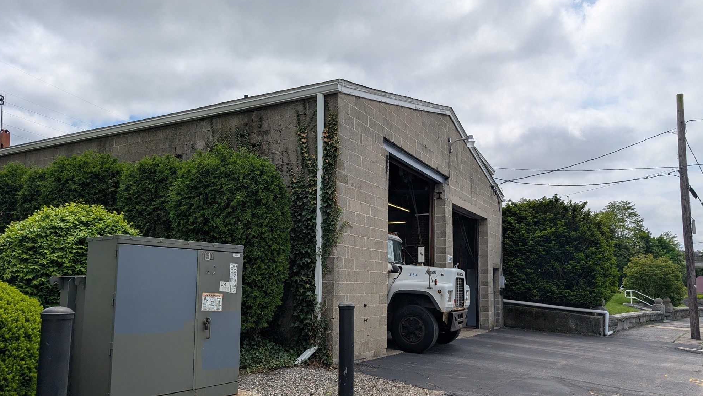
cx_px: 342
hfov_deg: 69.8
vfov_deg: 42.7
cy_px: 234
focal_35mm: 27
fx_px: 503
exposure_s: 1/1825
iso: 22
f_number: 1.68
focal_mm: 6.9
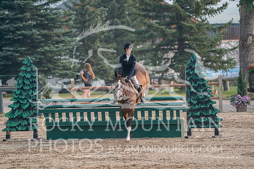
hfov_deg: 6.1
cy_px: 84
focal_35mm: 339
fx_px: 2392
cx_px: 127
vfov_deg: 4.1
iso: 500
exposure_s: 1/800
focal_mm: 339
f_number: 5.6
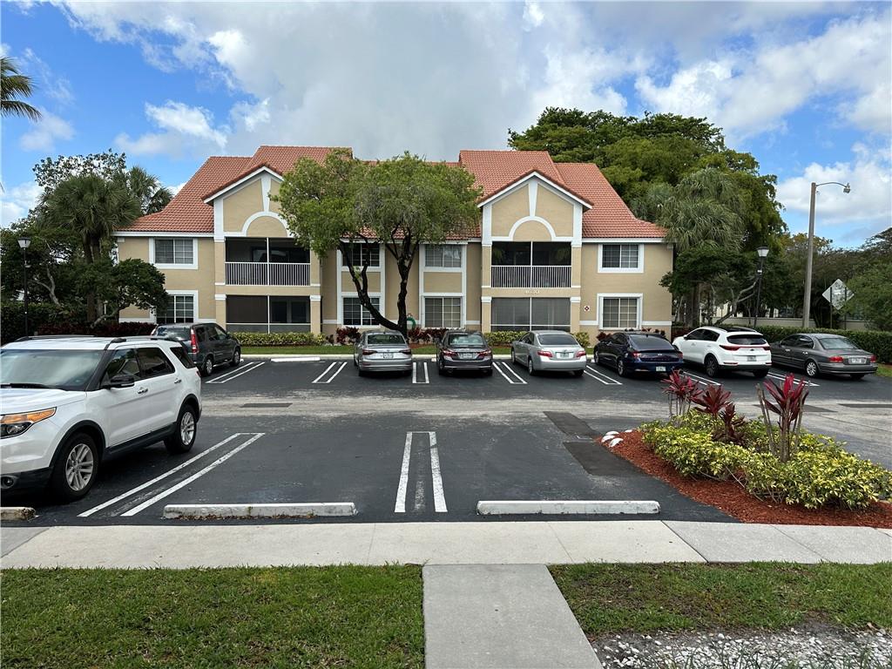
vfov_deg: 56.8
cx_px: 446
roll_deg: +0.2
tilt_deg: -2.2
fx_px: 618
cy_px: 334
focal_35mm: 24
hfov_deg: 71.6
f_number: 1.78
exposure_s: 1/2967
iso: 80
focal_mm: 6.86
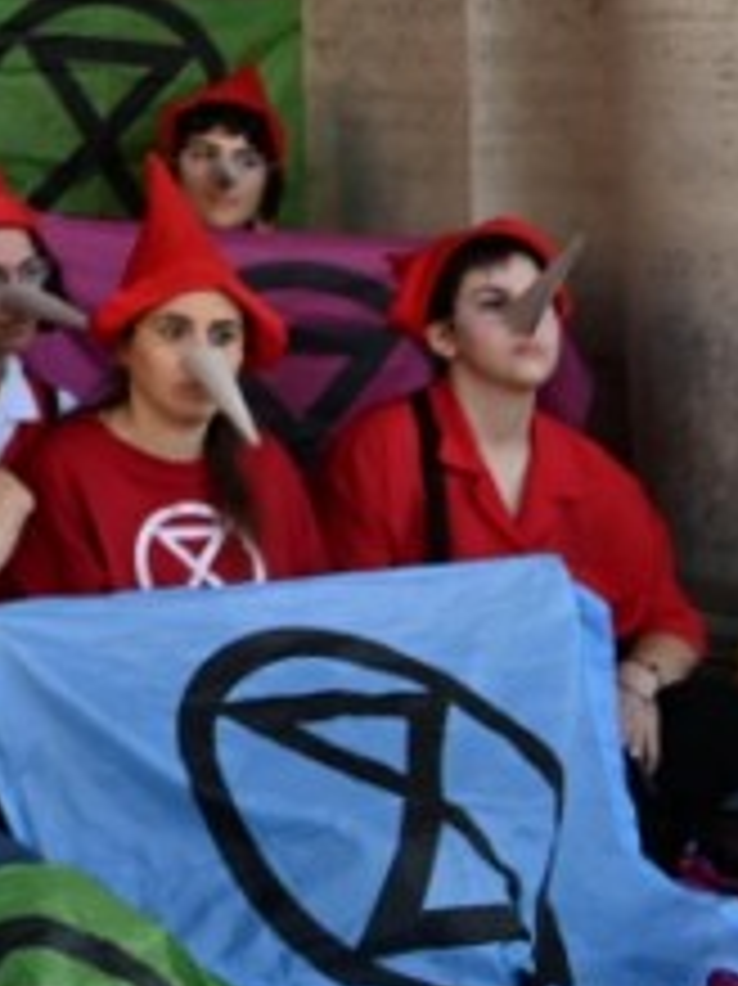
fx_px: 3585
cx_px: -1017
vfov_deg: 14.9
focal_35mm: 126
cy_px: -340
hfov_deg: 10.2
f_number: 5.6
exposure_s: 1/320
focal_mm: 28
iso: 800
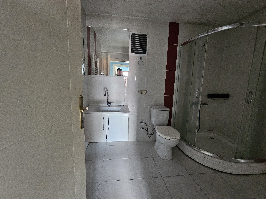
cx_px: 133
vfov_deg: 89.9
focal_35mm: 13
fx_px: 100
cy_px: 100
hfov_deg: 106.2
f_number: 2.2
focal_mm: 2.2
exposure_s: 1/25
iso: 800
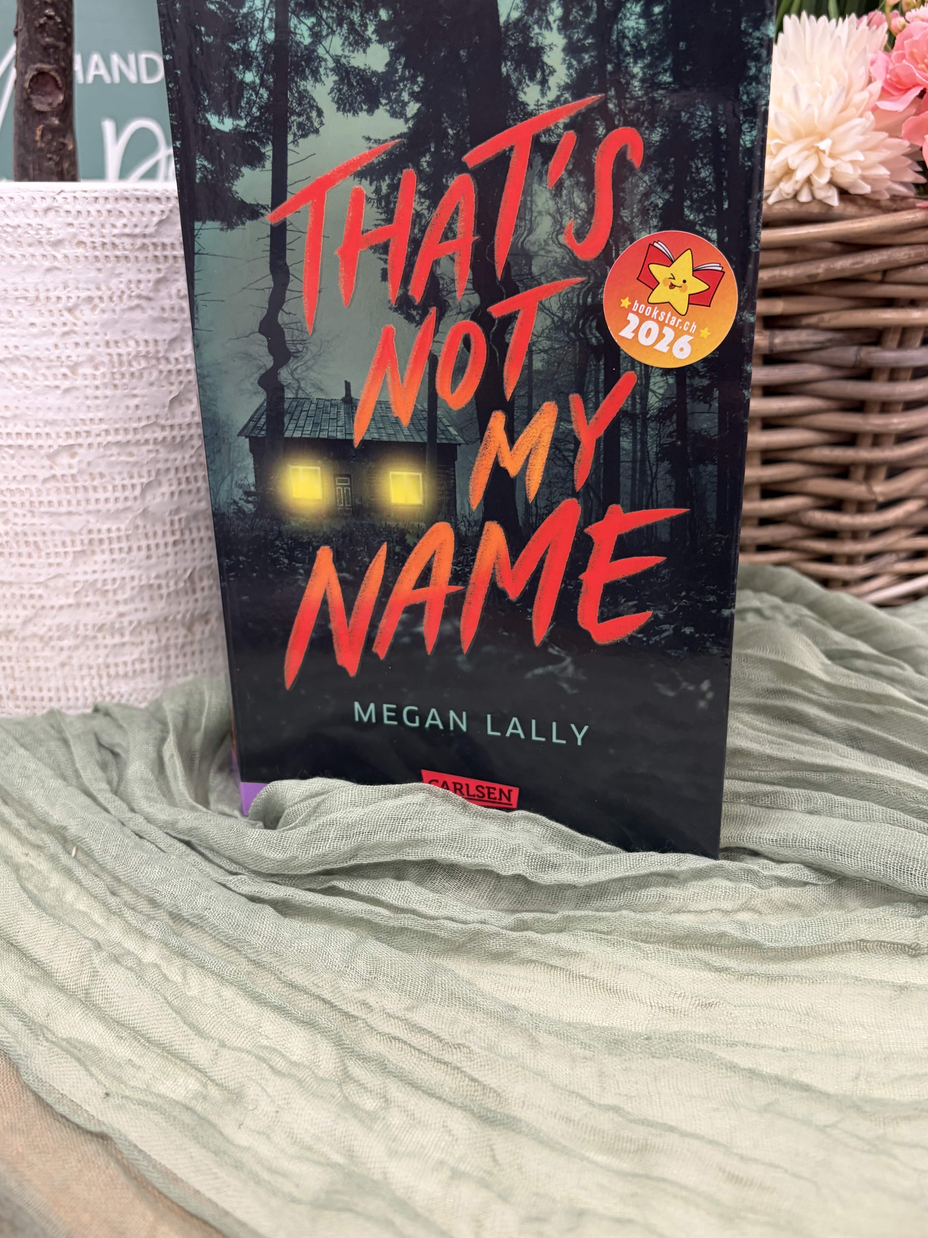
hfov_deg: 48.2
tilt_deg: -18.6
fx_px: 1037
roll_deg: +1.4
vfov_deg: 61.5
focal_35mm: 29
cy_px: 559
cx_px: 481
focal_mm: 5.96
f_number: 1.6
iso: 125
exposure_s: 1/71
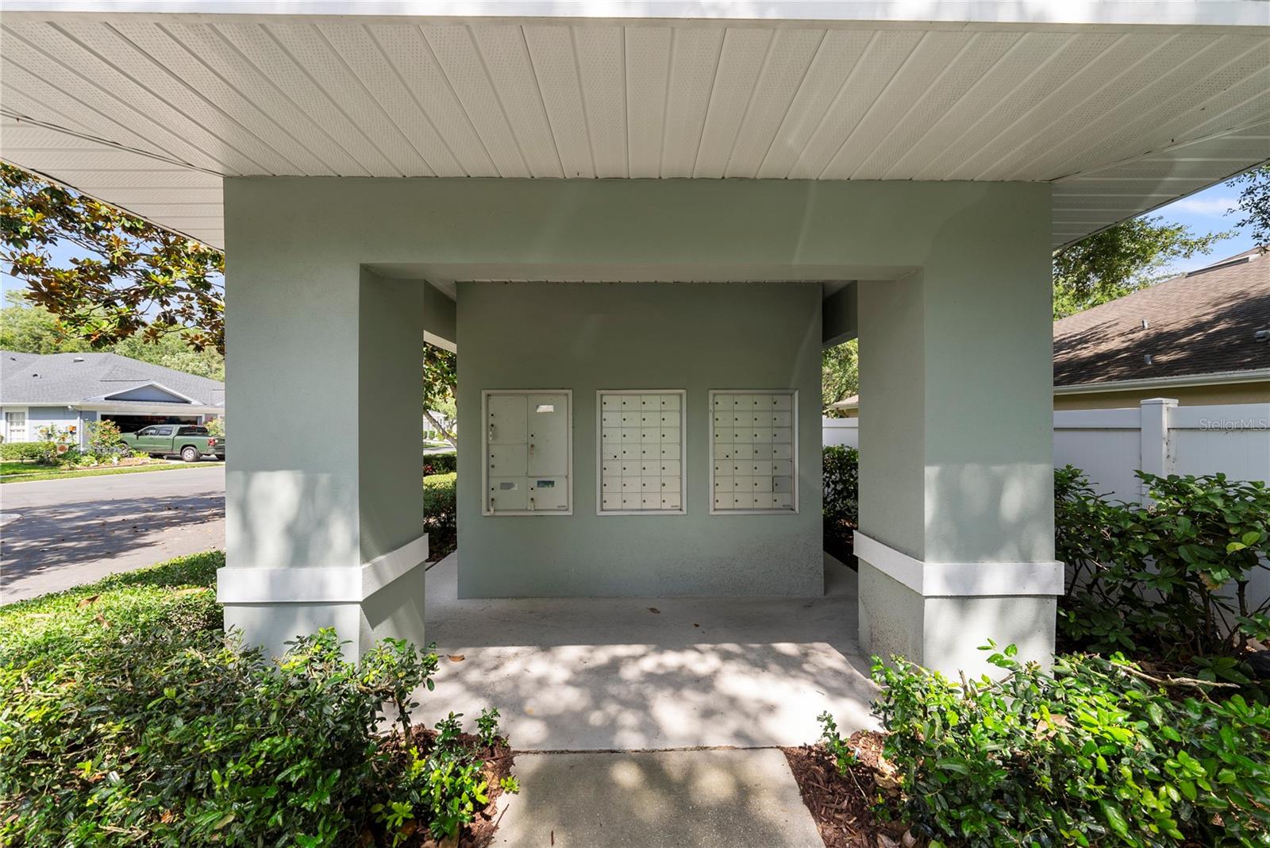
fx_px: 423
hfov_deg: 112.6
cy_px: 424
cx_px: 635
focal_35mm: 12
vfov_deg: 90.1
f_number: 5.6
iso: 80
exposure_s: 1/100
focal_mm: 12
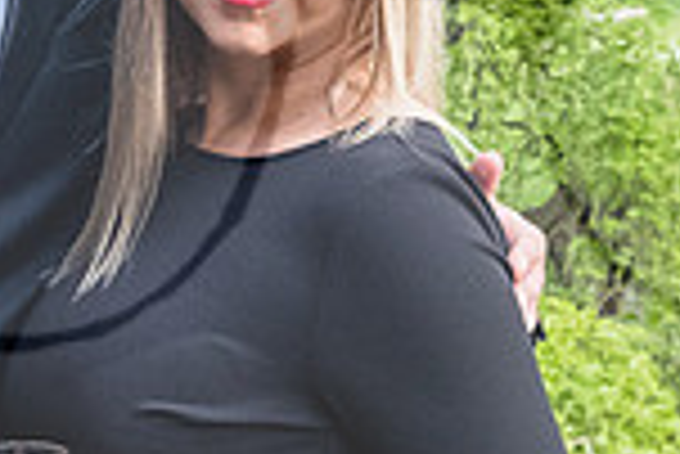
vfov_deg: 8.9
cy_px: 43
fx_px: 2912
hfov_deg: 13.0
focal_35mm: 154
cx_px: -104
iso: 3200
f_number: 6.4
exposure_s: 1/800
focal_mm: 26.5
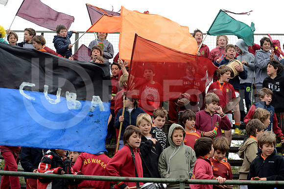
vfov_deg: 13.4
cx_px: 142
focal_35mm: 102
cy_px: 94
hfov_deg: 20.0
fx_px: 805
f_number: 4
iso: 250
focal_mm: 102
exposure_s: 1/320
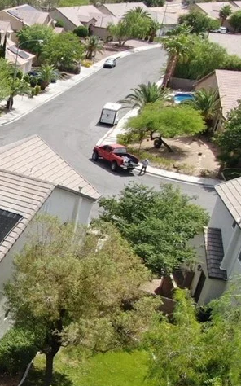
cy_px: 257
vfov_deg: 36.5
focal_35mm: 55
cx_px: -153
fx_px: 578
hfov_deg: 19.4
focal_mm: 4.39
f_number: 2.8
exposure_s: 1/800
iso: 110
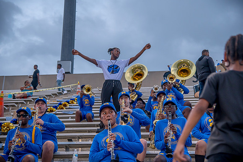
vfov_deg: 20.6
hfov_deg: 30.5
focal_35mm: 66
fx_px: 445
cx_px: 122
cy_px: 81
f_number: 4
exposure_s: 1/250
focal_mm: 66
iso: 1250
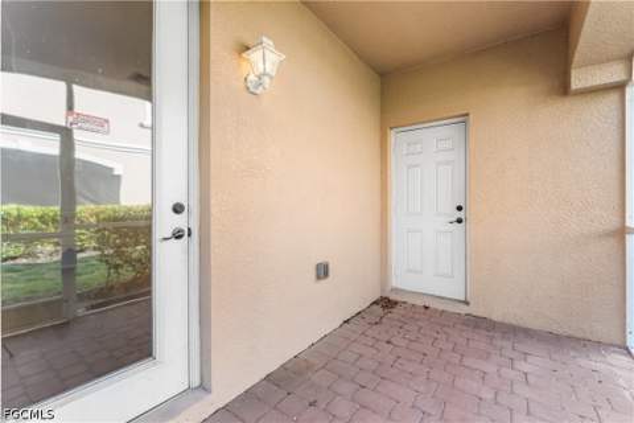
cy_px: 212
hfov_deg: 99.6
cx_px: 317
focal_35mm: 15
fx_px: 268
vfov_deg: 76.6
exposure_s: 1/60
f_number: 8
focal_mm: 15.2
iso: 400
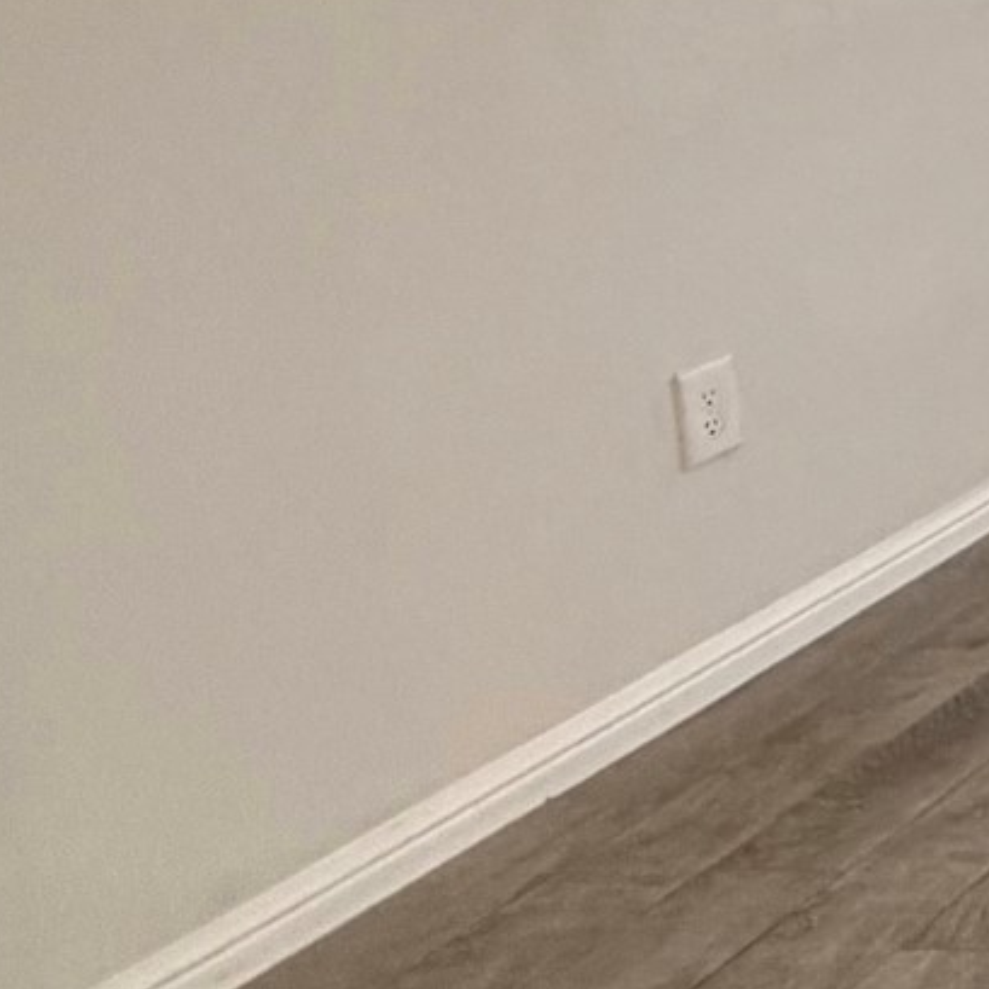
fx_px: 2004
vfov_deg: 26.1
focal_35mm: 62
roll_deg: +0.0
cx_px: 2365
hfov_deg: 15.2
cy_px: -34
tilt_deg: -9.3
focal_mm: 2.22
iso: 320
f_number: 2.2
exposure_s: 1/120
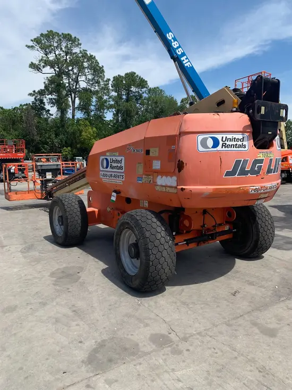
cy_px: 195
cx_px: 146
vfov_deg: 67.3
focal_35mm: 26
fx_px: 292
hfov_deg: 53.1
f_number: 1.8
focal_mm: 4.25
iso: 25
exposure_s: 1/1718
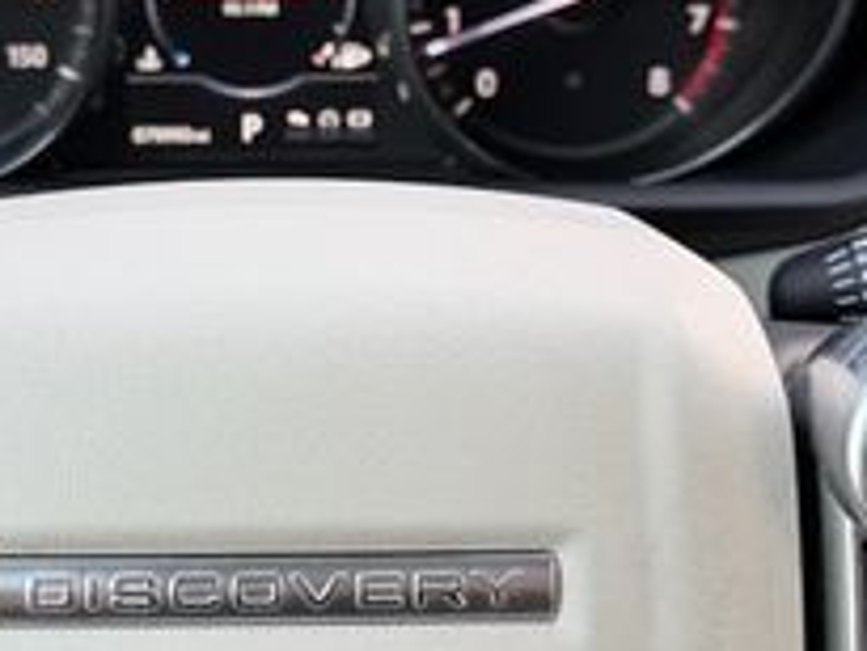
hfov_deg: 25.8
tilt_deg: -26.7
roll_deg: +0.8
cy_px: 262
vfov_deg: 19.6
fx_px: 1880
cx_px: 258
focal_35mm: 75
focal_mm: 6.76
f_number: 1.78
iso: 320
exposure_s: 1/60
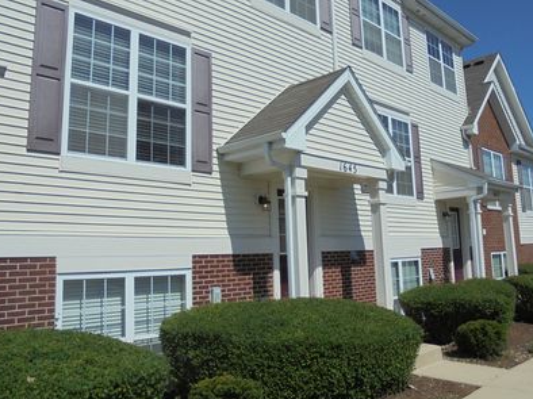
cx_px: 277
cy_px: 166
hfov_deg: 55.4
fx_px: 508
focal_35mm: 33
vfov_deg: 42.8
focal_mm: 4.6
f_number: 11.5
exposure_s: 1/250
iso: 100
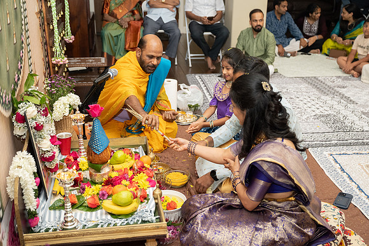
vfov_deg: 32.1
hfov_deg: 46.7
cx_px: 184
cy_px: 123
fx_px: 427
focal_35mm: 42
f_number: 3.2
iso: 1000
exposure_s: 1/160
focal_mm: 40
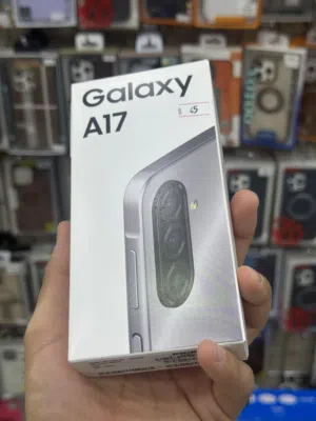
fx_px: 584
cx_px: 158
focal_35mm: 48
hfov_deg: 30.3
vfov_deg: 39.7
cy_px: 210
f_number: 1.78
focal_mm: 6.76
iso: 64
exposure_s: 1/1490
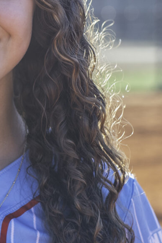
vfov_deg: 9.3
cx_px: -35
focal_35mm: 222
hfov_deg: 6.2
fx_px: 1497
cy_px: 171
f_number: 3.2
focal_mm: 50
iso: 200
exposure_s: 1/400
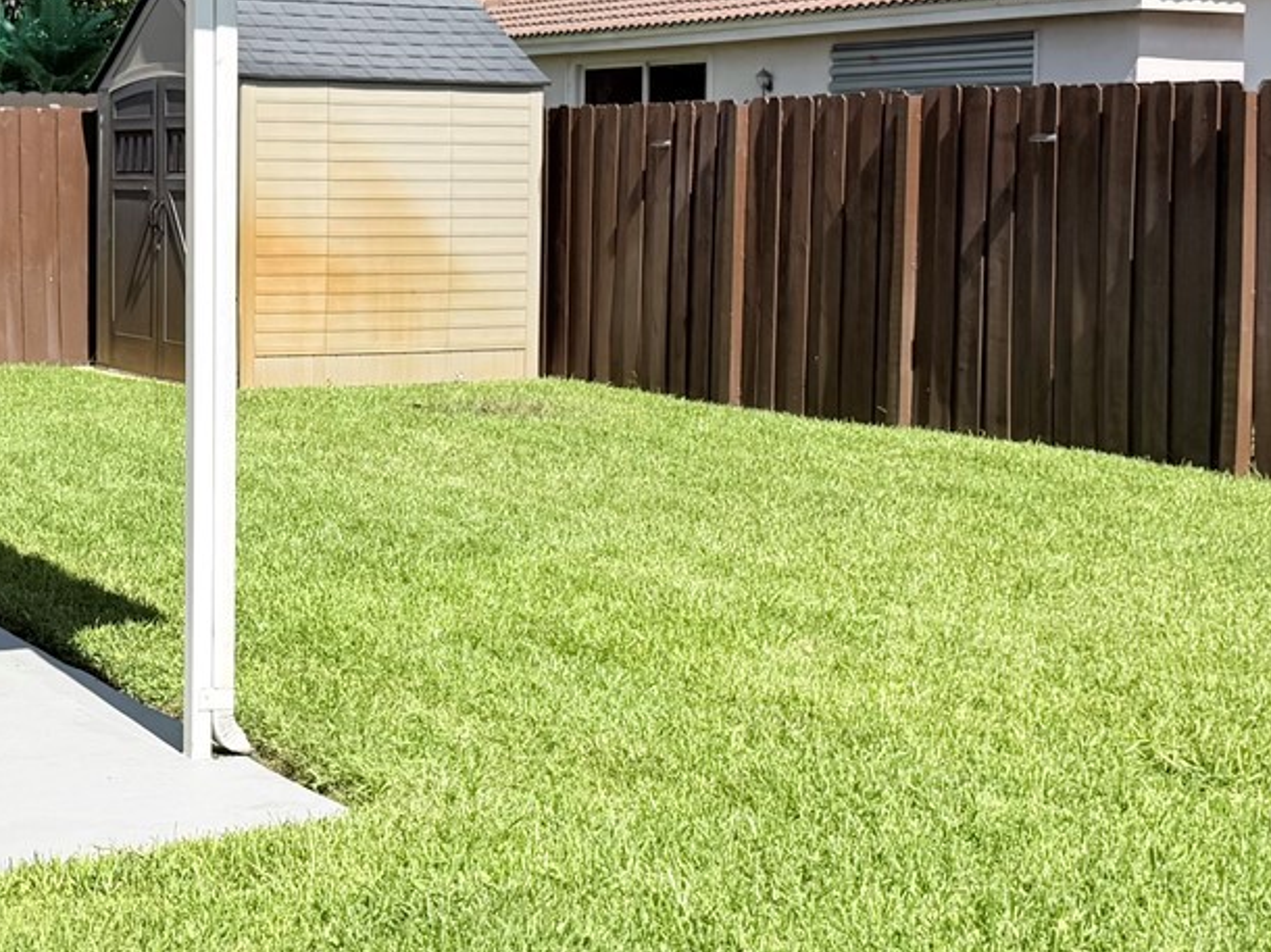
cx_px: 223
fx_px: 2312
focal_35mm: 63
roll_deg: -0.1
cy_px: 337
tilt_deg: -4.8
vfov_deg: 23.2
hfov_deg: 29.9
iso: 80
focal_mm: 6.76
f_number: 1.78
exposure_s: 1/6173
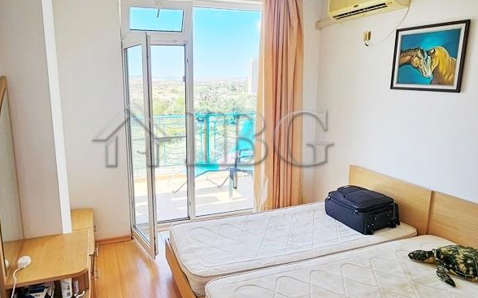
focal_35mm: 24
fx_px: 313
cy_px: 145
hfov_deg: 74.6
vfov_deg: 51.0
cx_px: 212
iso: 32
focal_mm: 1.7
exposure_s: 1/178
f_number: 2.2
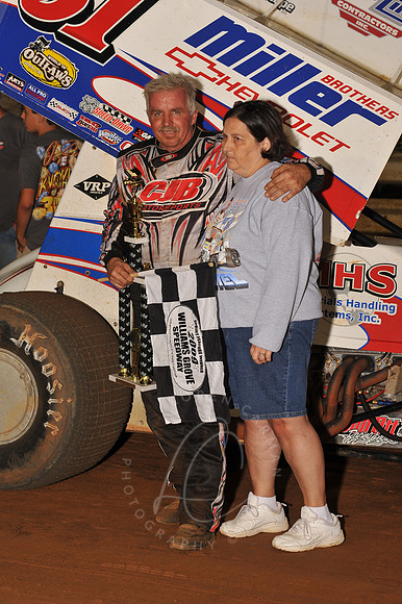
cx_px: 201
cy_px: 302
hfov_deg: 14.8
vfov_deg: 22.2
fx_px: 1543
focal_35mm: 92
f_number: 8
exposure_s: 1/250
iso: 500
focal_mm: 92
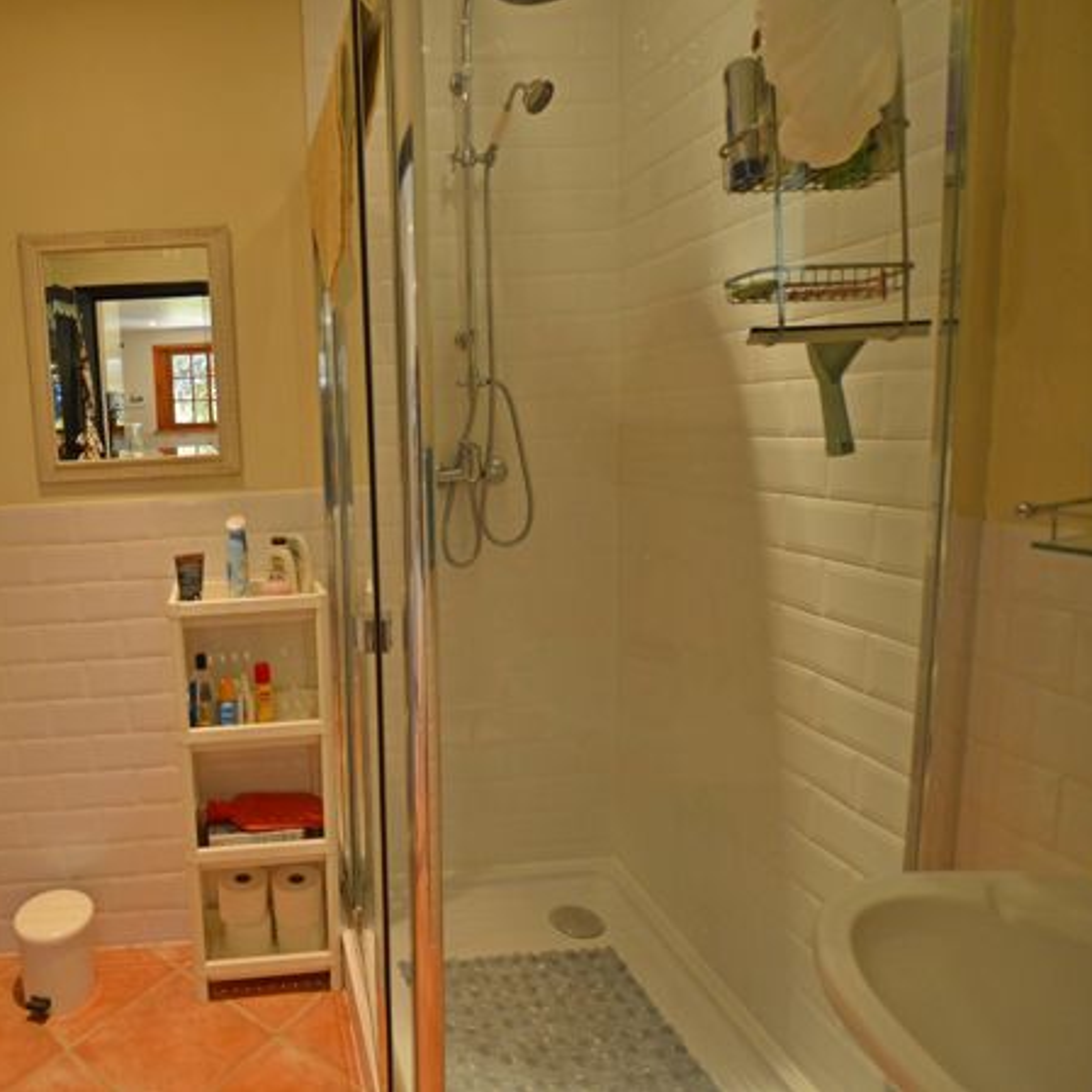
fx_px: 714
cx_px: 261
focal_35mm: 20
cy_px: 525
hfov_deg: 69.4
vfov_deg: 74.8
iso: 640
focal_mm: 10
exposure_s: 1/60
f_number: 3.5
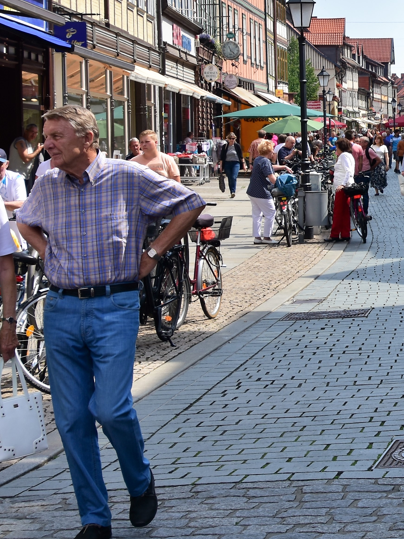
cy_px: 107
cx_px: 589
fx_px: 1683
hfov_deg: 13.0
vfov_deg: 18.0
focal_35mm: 108
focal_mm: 31
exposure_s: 1/200
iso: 100
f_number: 7.1
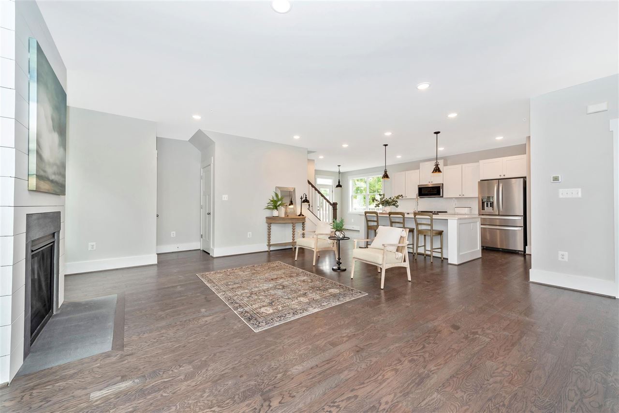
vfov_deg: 81.2
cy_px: 206
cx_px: 310
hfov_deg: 104.2
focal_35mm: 14
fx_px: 241
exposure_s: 1/60
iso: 400
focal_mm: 14
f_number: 8
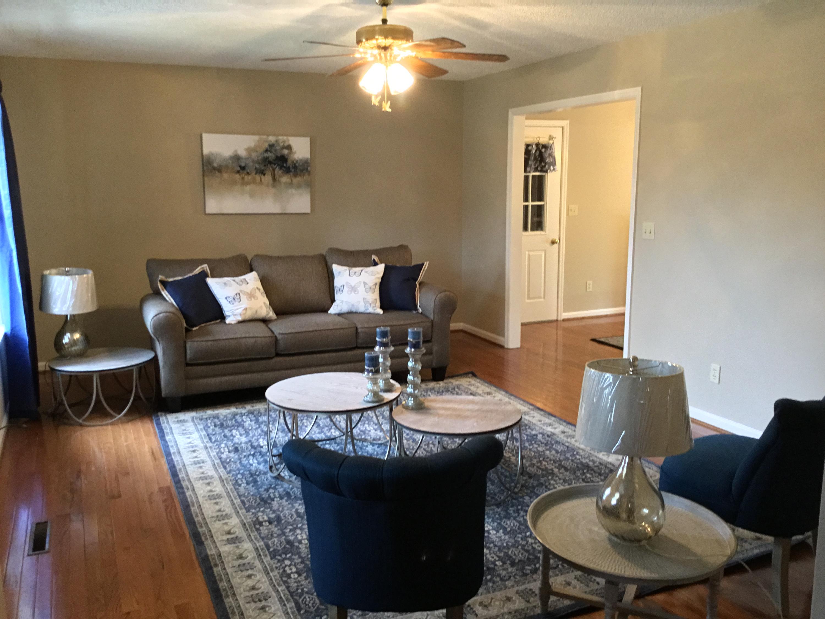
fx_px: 739
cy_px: 310
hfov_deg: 58.4
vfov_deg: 45.4
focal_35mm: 31
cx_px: 412
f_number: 2.4
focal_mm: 3.3
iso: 200
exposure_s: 1/20
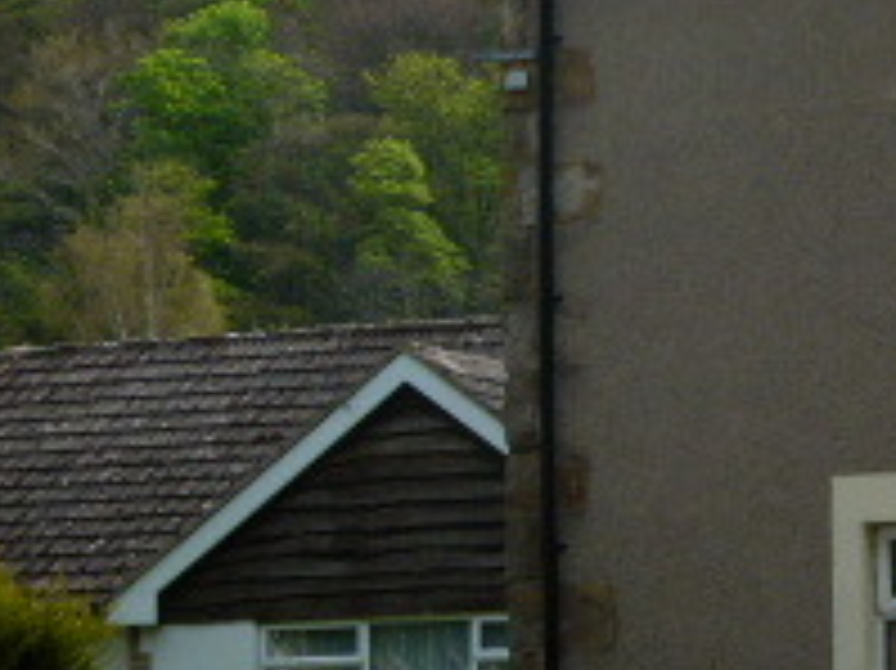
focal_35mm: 174
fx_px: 4501
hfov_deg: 11.1
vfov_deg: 8.5
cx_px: 1175
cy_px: 382
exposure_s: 1/400
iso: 100
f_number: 4
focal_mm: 9.7
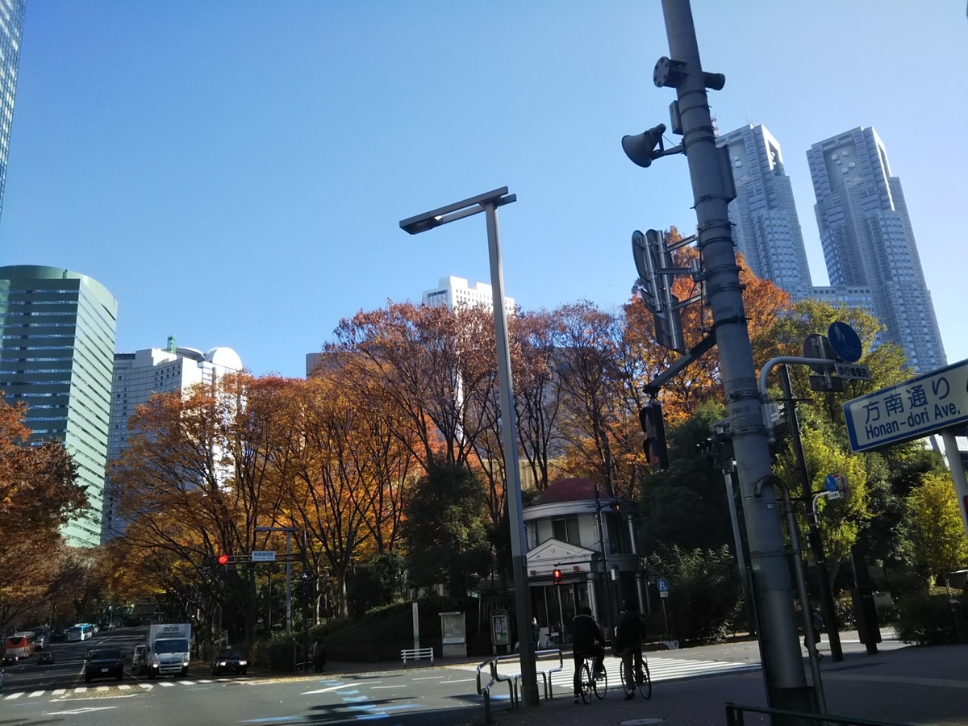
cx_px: 484
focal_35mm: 30
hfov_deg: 60.0
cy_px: 363
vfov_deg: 46.8
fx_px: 839
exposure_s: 1/600
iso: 20
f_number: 2.2
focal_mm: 4
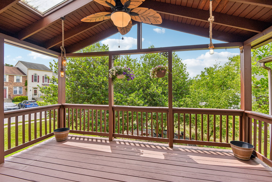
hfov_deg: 96.7
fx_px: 121
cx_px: 136
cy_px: 91
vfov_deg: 73.7
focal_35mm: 16
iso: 400
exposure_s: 1/640
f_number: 8
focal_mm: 16
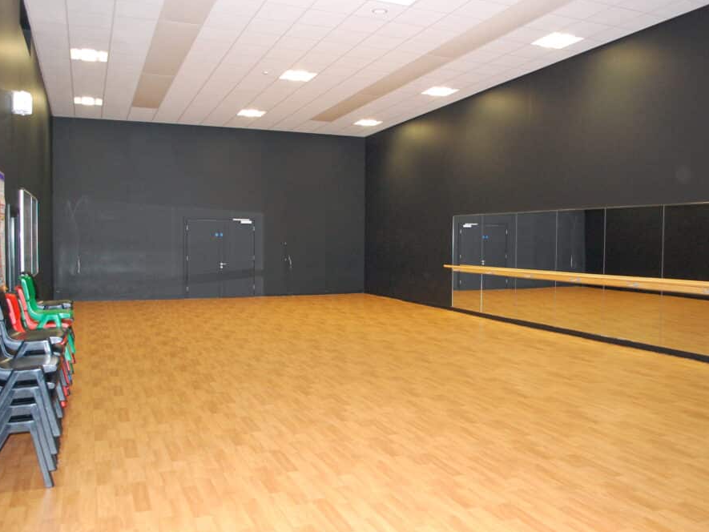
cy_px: 271
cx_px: 377
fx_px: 615
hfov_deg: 59.9
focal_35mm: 30
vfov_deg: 46.8
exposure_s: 1/60
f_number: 3.5
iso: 1600
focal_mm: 18
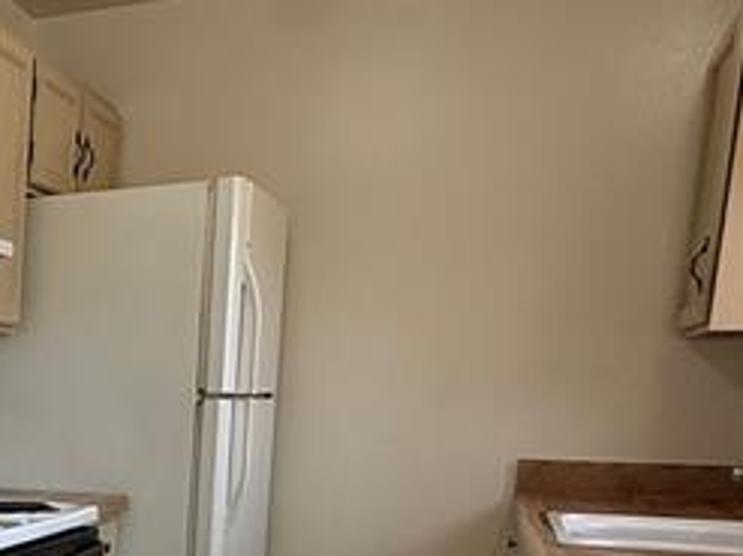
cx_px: -277
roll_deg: -0.5
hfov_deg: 26.8
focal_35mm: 58
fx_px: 1244
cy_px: 600
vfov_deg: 23.7
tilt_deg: -9.3
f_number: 2.2
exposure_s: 1/120
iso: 125
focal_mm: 2.22
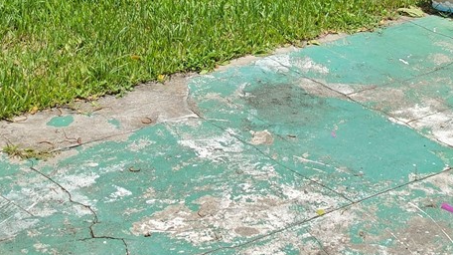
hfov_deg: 24.2
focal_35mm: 88
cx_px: 267
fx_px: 1057
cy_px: -252
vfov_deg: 12.2
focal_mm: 6.5
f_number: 1.4
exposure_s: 1/7939
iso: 64
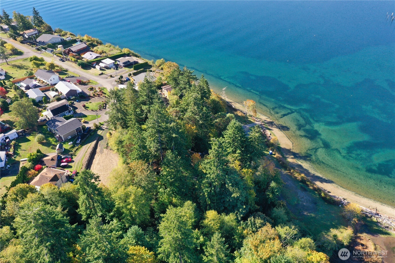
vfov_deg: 46.4
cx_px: 198
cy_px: 132
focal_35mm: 28
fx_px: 307
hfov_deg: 65.5
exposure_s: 1/200
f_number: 4.5
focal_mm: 10.3
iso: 100
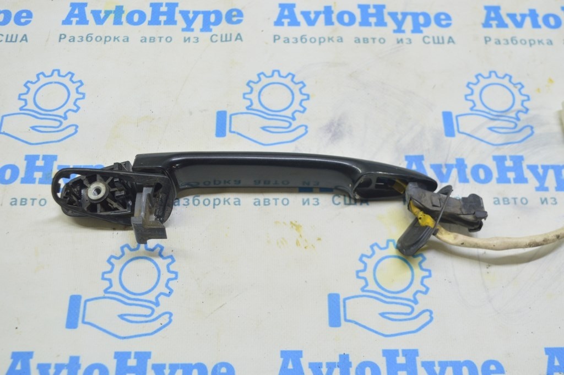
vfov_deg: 29.8
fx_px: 704
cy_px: 188
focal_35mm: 45
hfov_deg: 43.6
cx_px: 282
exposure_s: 1/20
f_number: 5.6
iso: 400
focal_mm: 30
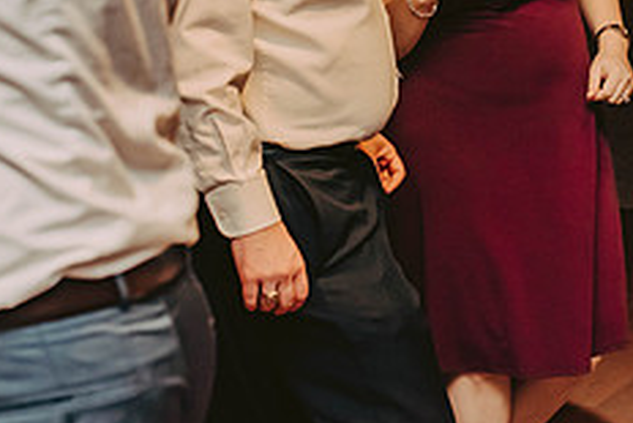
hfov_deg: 16.3
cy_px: -1
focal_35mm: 125
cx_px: 513
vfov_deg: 10.9
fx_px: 2199
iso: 2000
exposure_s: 1/200
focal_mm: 50
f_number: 3.2
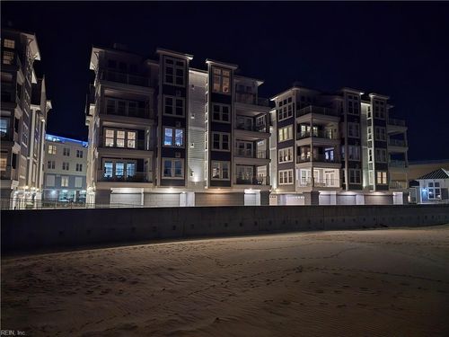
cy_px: 168
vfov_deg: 58.9
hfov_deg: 73.9
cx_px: 224
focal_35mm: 23
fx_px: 298
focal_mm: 6.3
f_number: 1.7
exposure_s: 1/24
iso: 2000
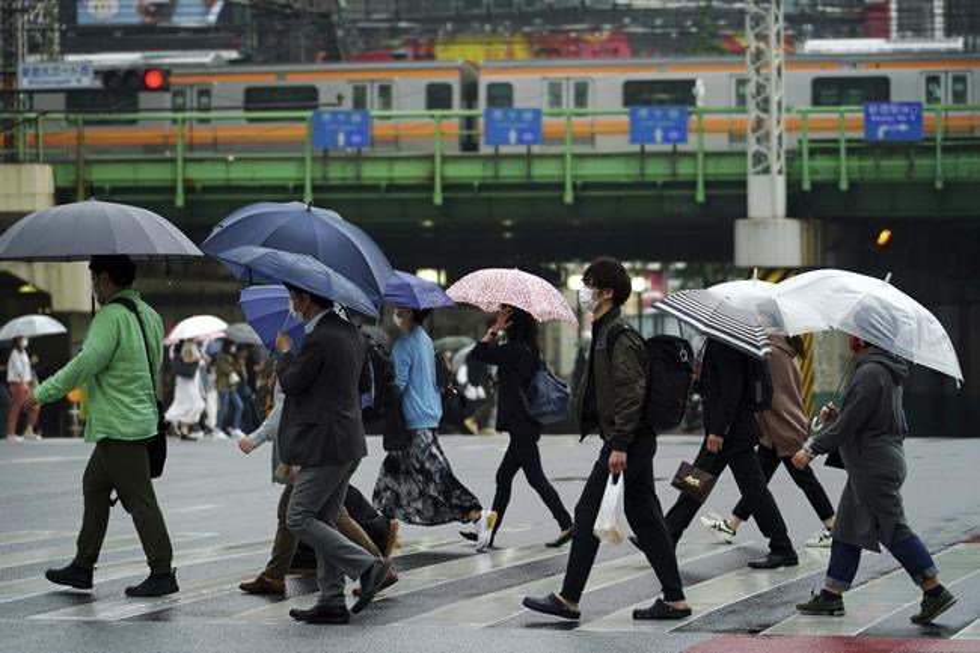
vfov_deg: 9.5
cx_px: 490
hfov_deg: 14.3
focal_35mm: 144
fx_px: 3919
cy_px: 326
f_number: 4
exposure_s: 1/400
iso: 200
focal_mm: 144
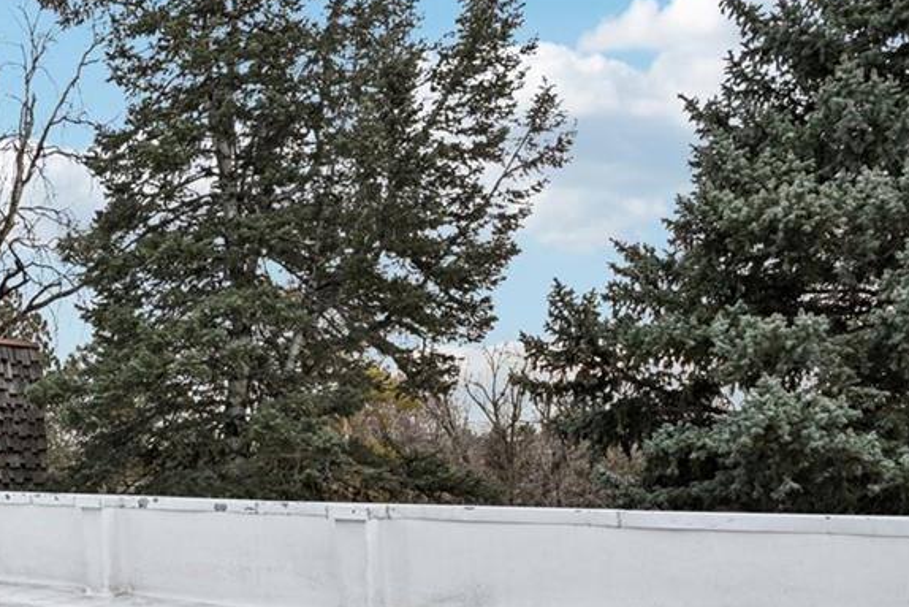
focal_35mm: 39
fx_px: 985
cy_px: 466
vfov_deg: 33.4
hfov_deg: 41.5
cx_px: -43
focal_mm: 14
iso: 400
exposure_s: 1/6
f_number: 11
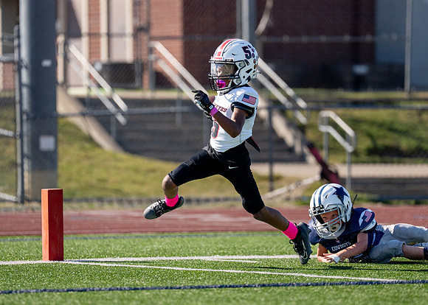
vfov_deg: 5.3
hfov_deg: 7.4
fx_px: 3328
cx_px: 243
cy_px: 153
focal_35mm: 274
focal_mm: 200
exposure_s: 1/8000
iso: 320
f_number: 2.8
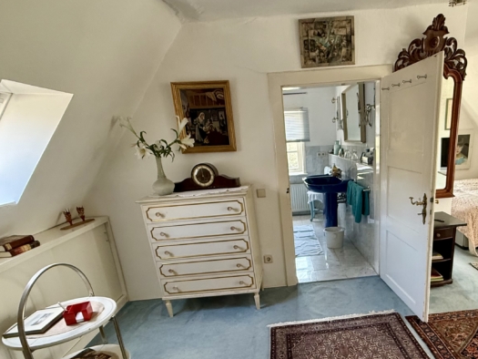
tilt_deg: -18.5
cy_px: 245
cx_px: 310
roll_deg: +3.6
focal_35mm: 24
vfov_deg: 55.4
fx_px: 331
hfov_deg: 70.0
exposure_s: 1/90
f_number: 2.2
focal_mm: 2.22
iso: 320
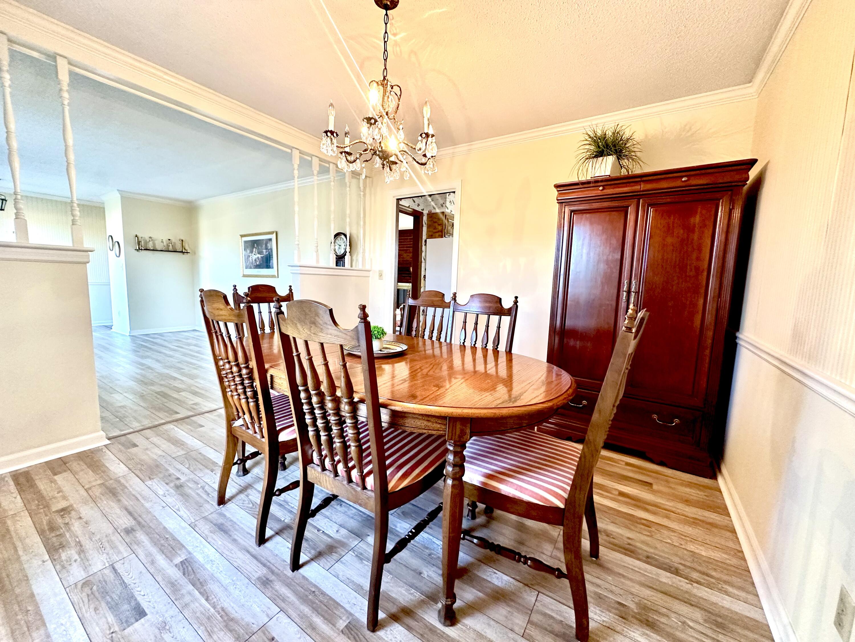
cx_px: 428
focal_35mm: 14
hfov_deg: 102.1
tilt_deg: -6.9
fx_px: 346
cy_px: 321
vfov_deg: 85.7
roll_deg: -2.0
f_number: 2.2
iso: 320
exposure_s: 1/60
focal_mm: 2.22
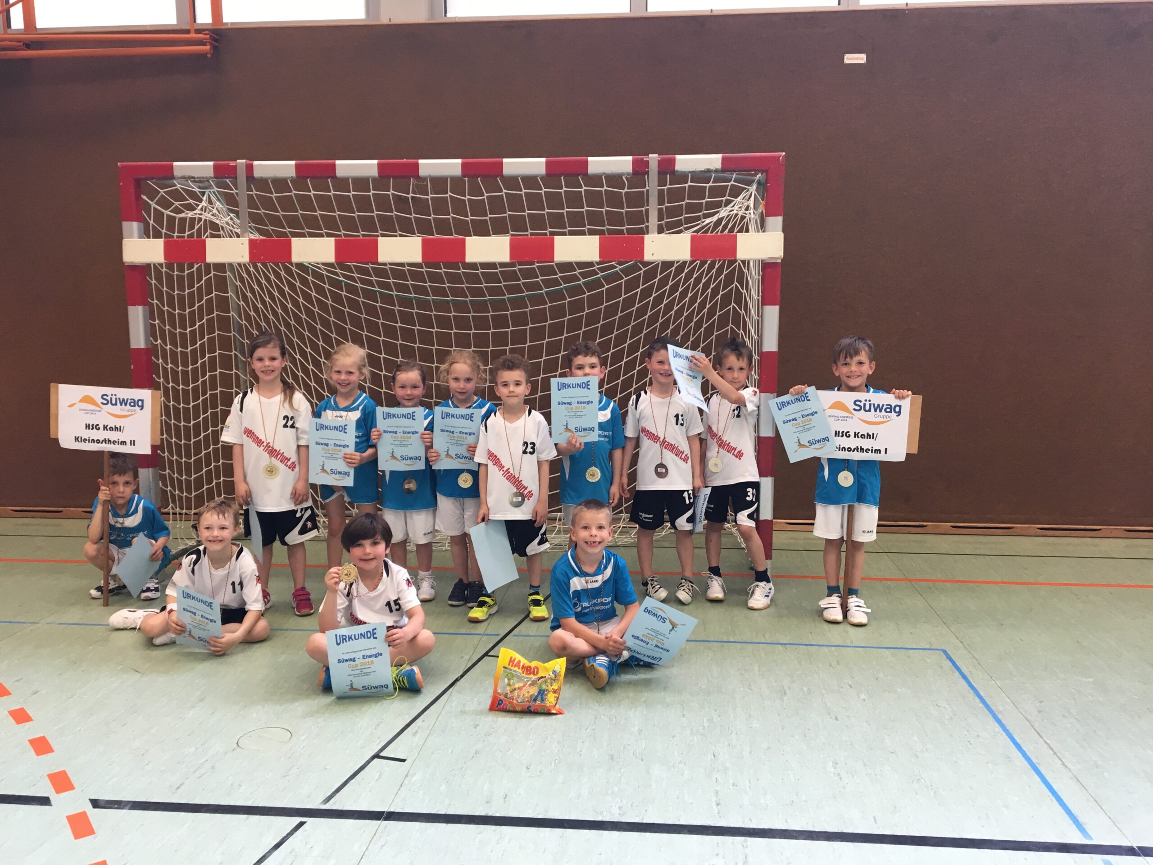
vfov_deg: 48.2
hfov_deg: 61.7
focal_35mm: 29
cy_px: 432
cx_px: 576
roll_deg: +0.5
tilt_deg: -8.2
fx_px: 966
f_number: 2.2
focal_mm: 4.15
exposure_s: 1/33
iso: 40
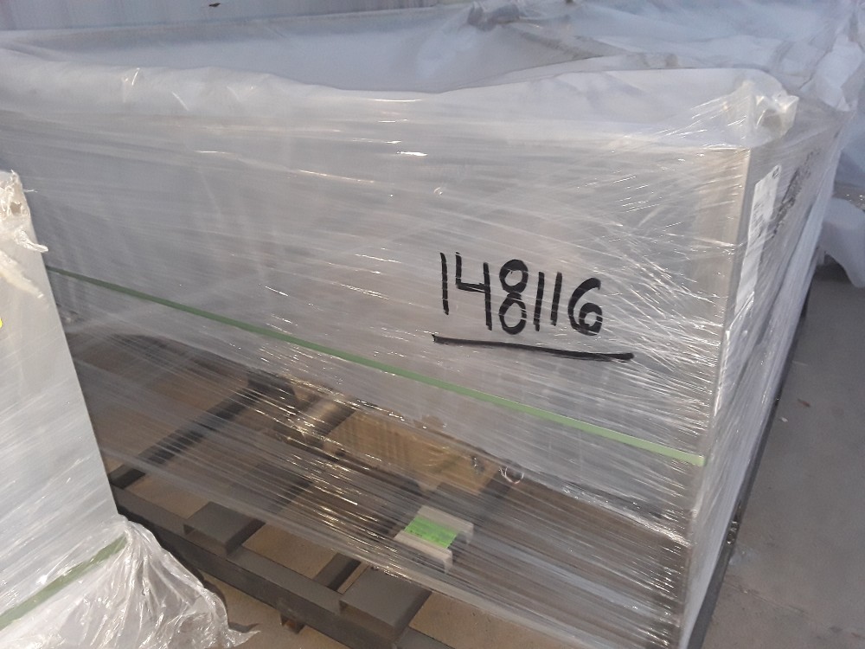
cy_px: 324
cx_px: 432
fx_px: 675
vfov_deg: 51.4
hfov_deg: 65.3
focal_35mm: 27
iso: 200
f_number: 1.9
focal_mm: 2.91
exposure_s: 1/15
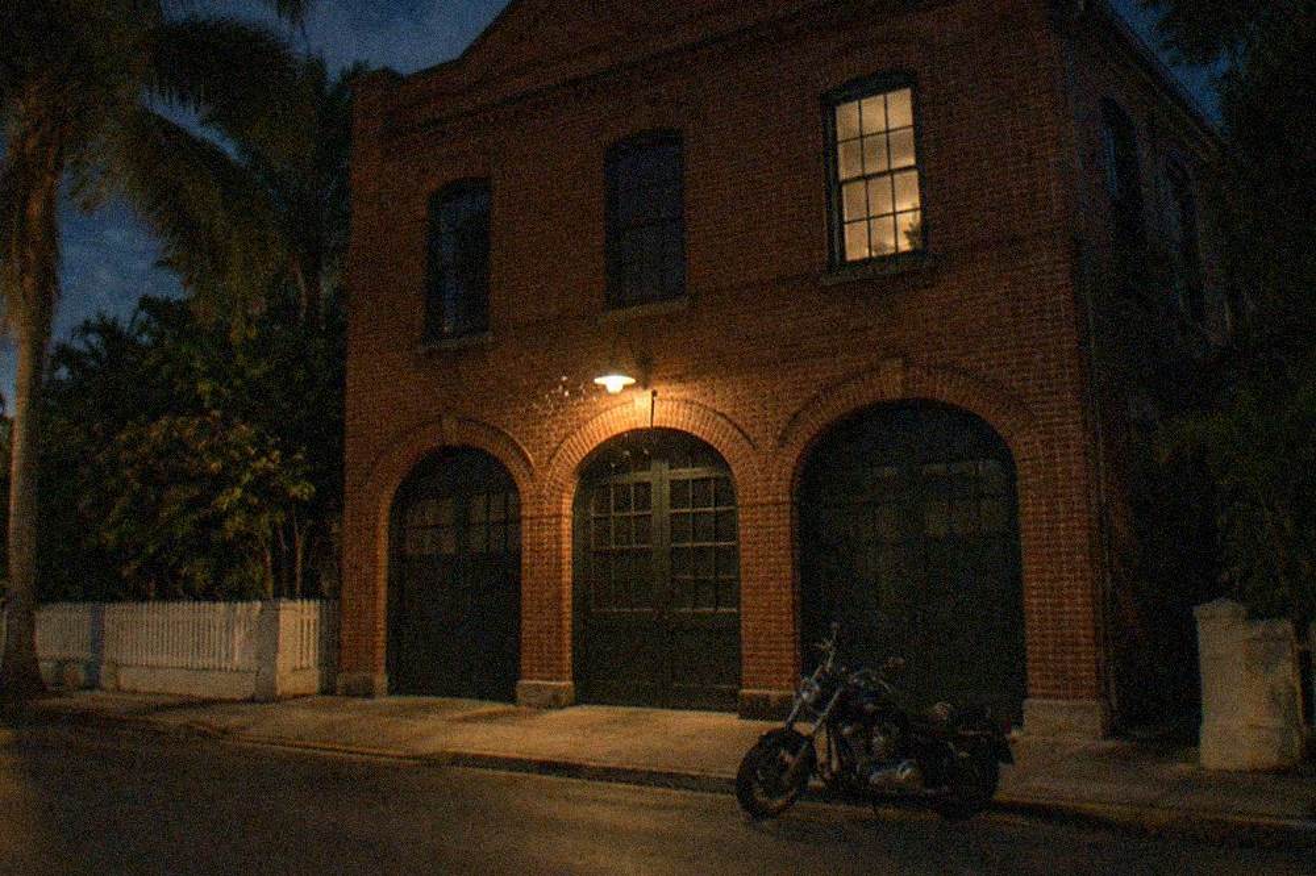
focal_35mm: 40
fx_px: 1462
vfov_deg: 33.4
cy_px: 438
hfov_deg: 48.5
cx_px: 658
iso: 5000
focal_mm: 40
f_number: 7.1
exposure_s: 1/30
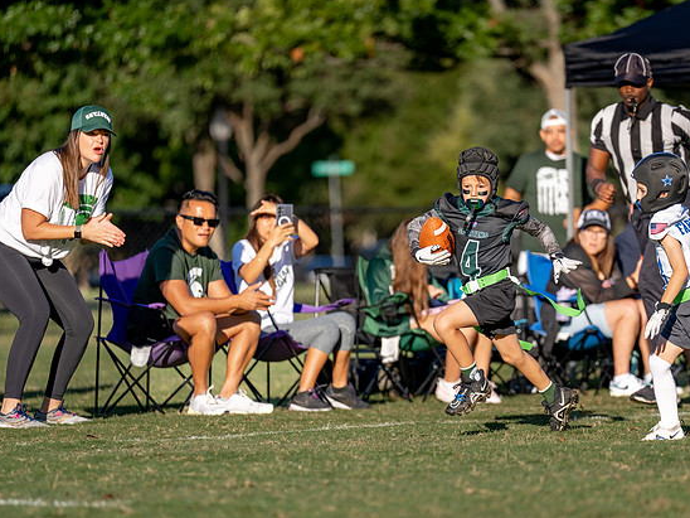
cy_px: 310
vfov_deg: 5.7
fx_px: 5222
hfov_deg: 7.6
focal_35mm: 262
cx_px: 446
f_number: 2.8
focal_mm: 200
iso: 100
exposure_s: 1/2000
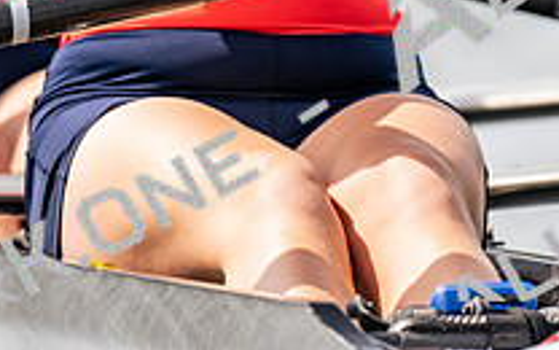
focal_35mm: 1707
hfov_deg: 1.2
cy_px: -160
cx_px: 156
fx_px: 26005
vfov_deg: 0.8
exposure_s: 1/2500
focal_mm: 600
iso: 400
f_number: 4
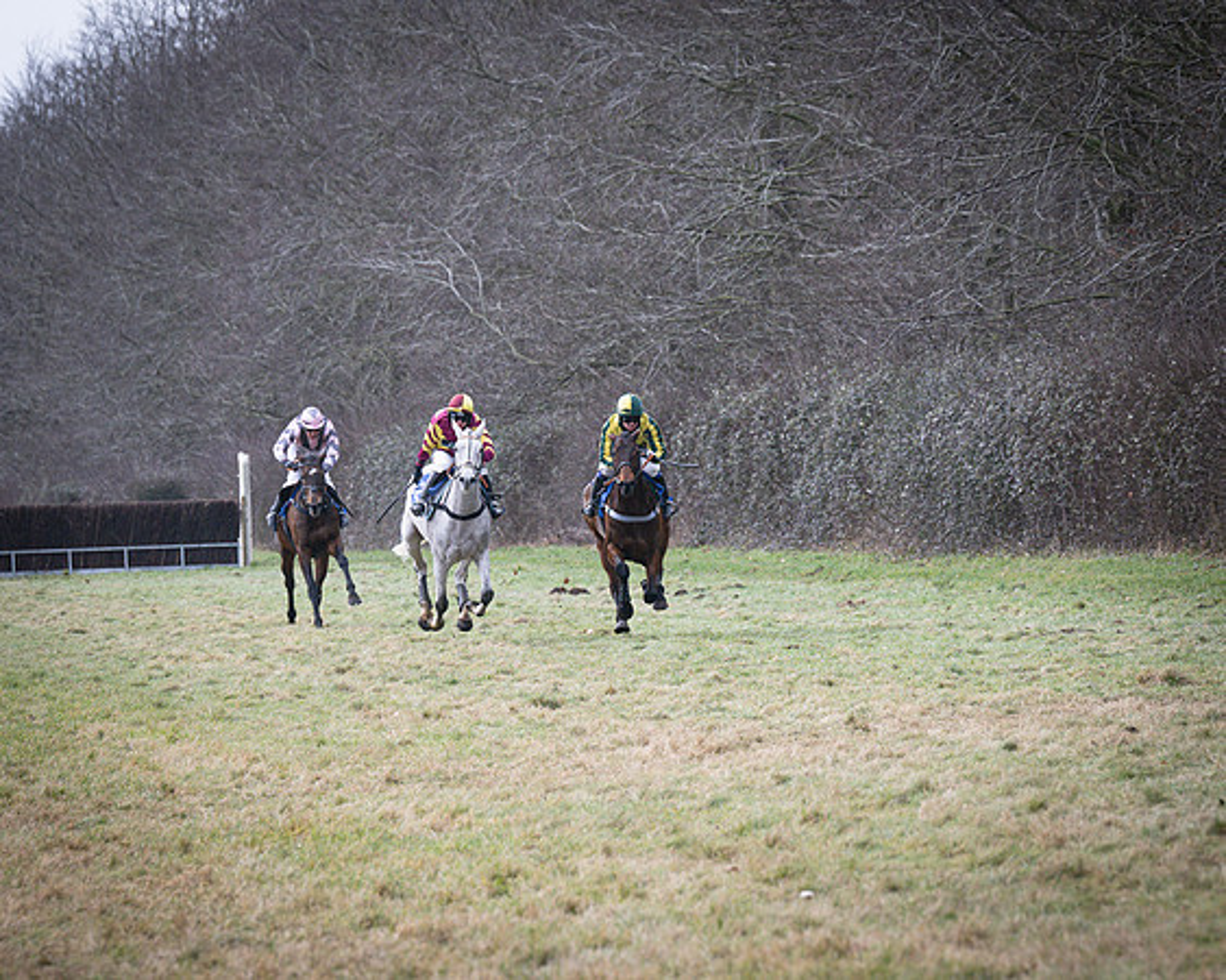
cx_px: 613
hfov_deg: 7.9
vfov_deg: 6.3
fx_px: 8868
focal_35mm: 244
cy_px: 490
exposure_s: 1/1000
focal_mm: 145
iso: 400
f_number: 5
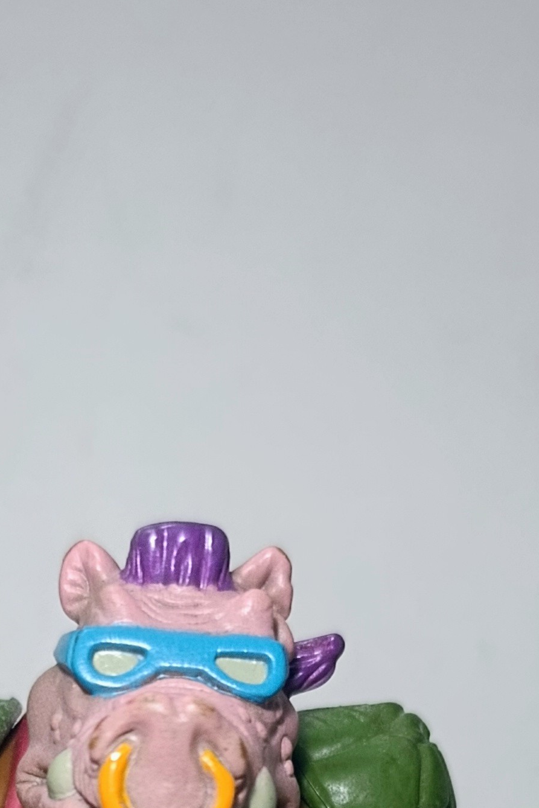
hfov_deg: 18.6
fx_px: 1639
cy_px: 1107
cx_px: 177
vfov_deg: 23.7
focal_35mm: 73
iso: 814
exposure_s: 1/50
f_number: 1.65
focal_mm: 6.11
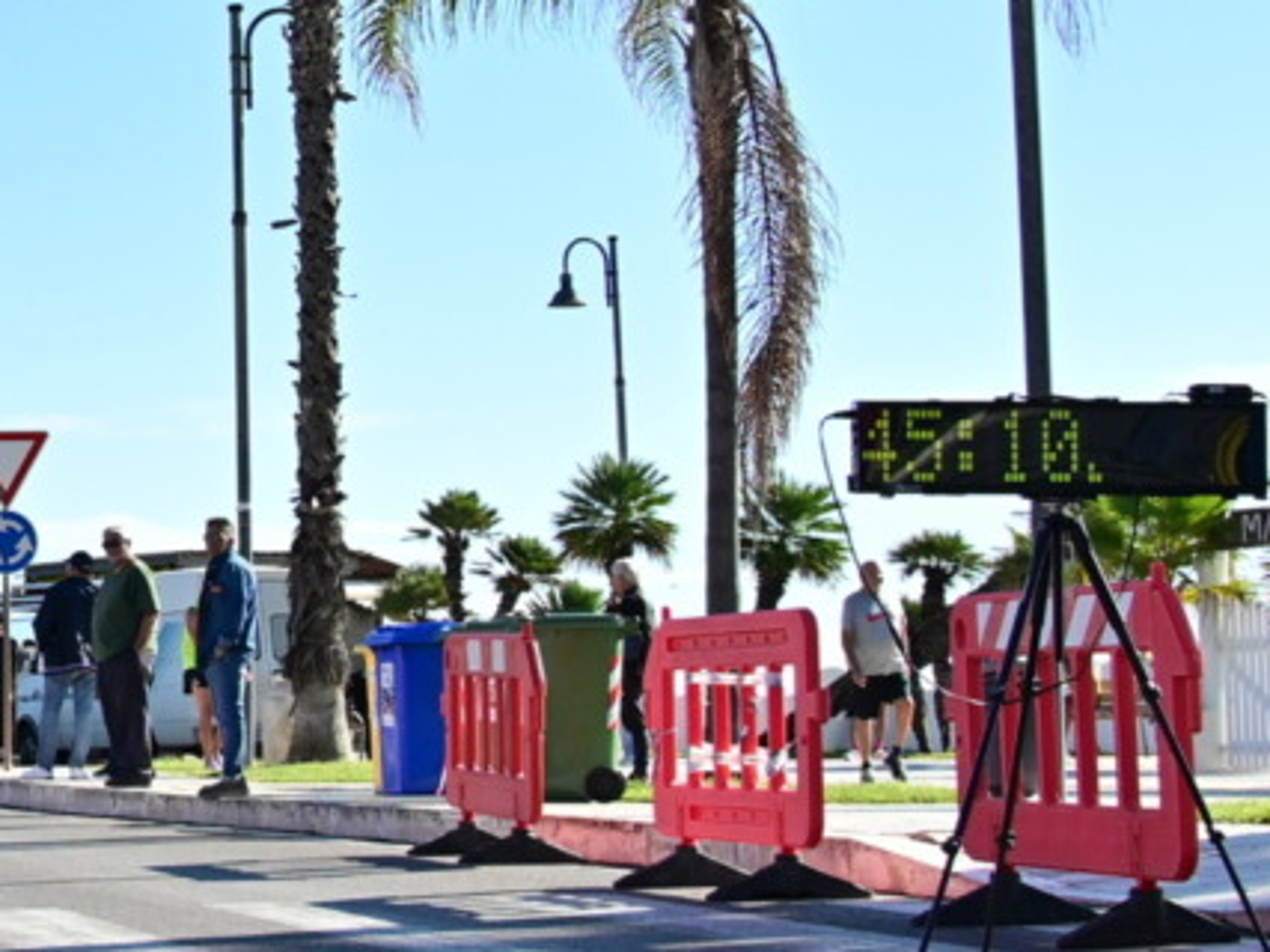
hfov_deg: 17.4
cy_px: 183
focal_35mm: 104
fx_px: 3815
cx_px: -500
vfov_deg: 14.1
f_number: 7.1
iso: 250
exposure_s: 1/800
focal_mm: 24
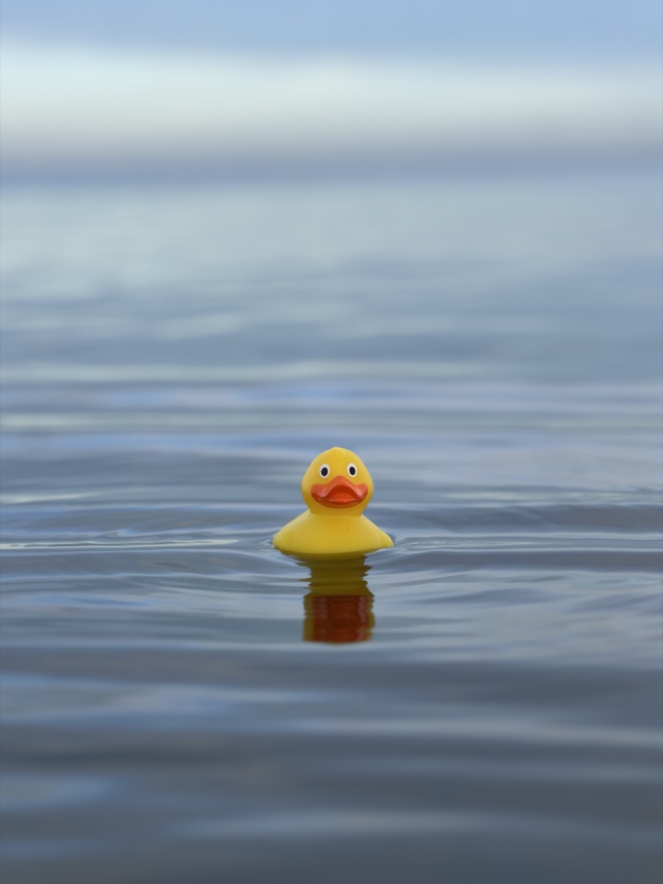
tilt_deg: -7.8
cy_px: 442
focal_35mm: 77
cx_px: 332
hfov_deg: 19.1
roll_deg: -0.2
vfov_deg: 25.3
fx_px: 1966
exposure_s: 1/140
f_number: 2.8
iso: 20
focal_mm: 9
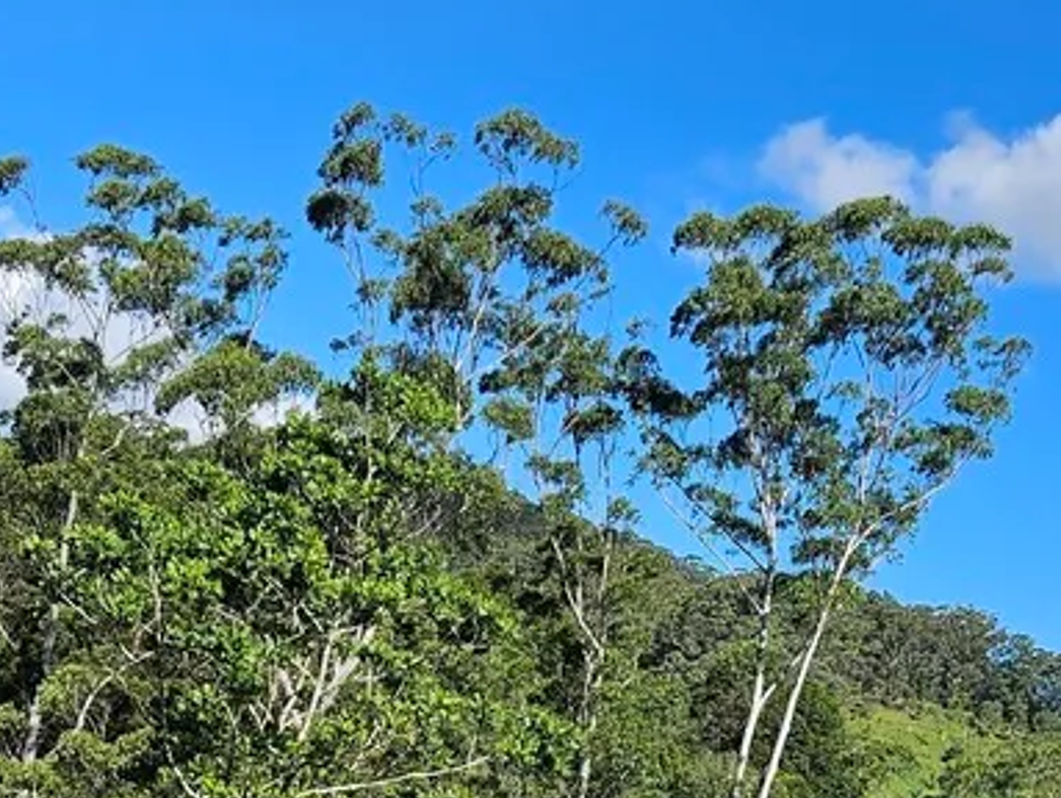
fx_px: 2454
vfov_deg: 17.5
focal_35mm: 80
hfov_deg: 24.4
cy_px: 975
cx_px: 569
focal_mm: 5.4
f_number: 1.8
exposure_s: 1/1387
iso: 25
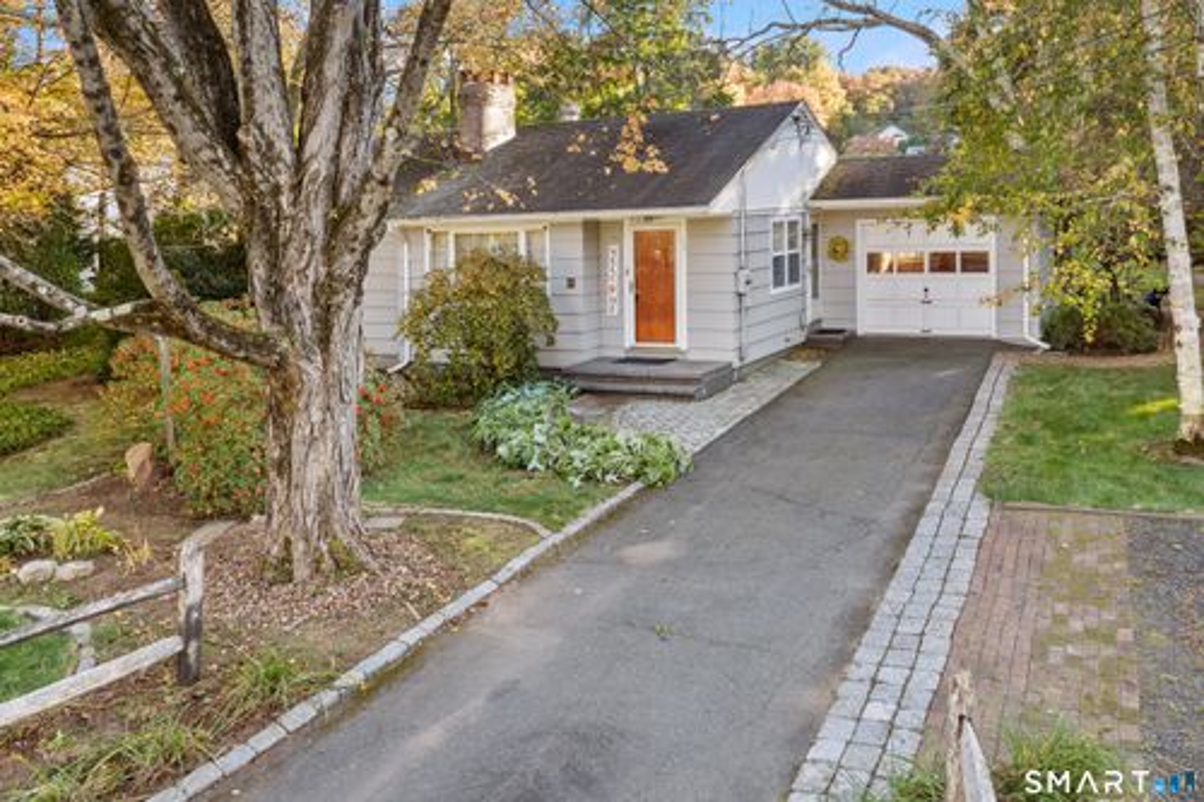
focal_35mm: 28
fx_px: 936
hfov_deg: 65.5
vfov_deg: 46.4
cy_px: 401
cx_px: 602
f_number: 2.8
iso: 100
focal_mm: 14.45
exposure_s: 1/80
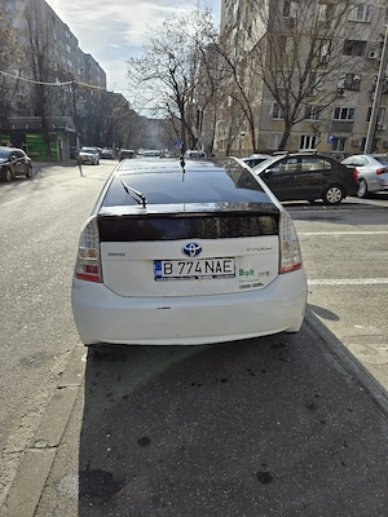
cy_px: 258
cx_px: 194
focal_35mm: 23
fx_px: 344
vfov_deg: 73.9
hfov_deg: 58.9
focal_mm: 5.4
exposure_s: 1/5000
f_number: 1.8
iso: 25
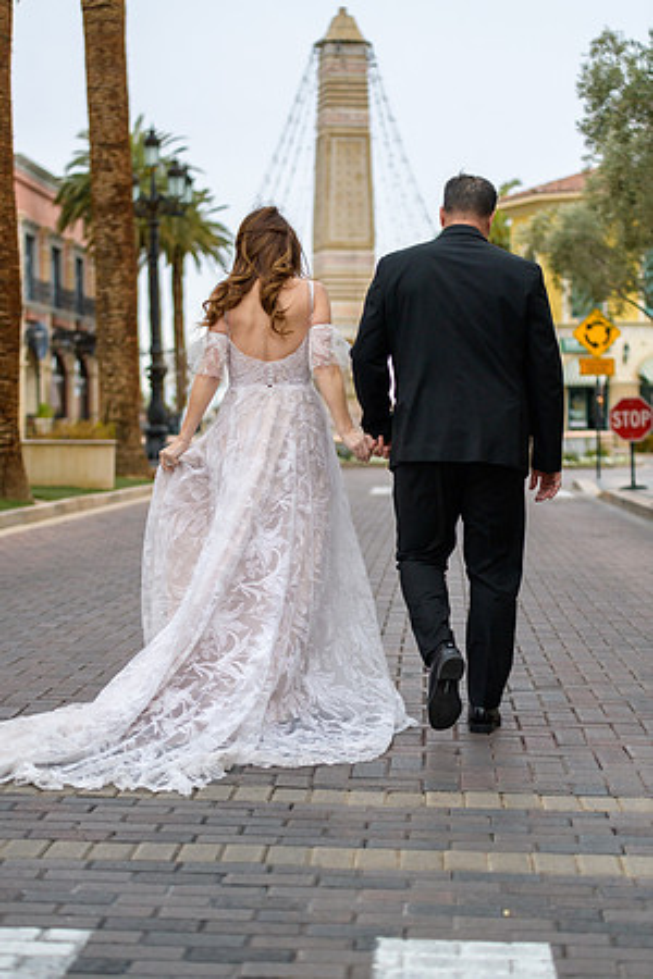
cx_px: 326
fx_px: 1904
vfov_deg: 28.8
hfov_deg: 19.5
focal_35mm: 70
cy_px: 490
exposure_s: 1/3200
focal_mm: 70
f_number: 2.8
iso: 250
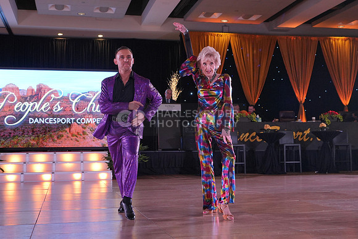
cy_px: 120
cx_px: 179
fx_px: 507
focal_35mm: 51
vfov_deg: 26.5
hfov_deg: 38.9
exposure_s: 1/400
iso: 1250
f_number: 4
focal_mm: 34
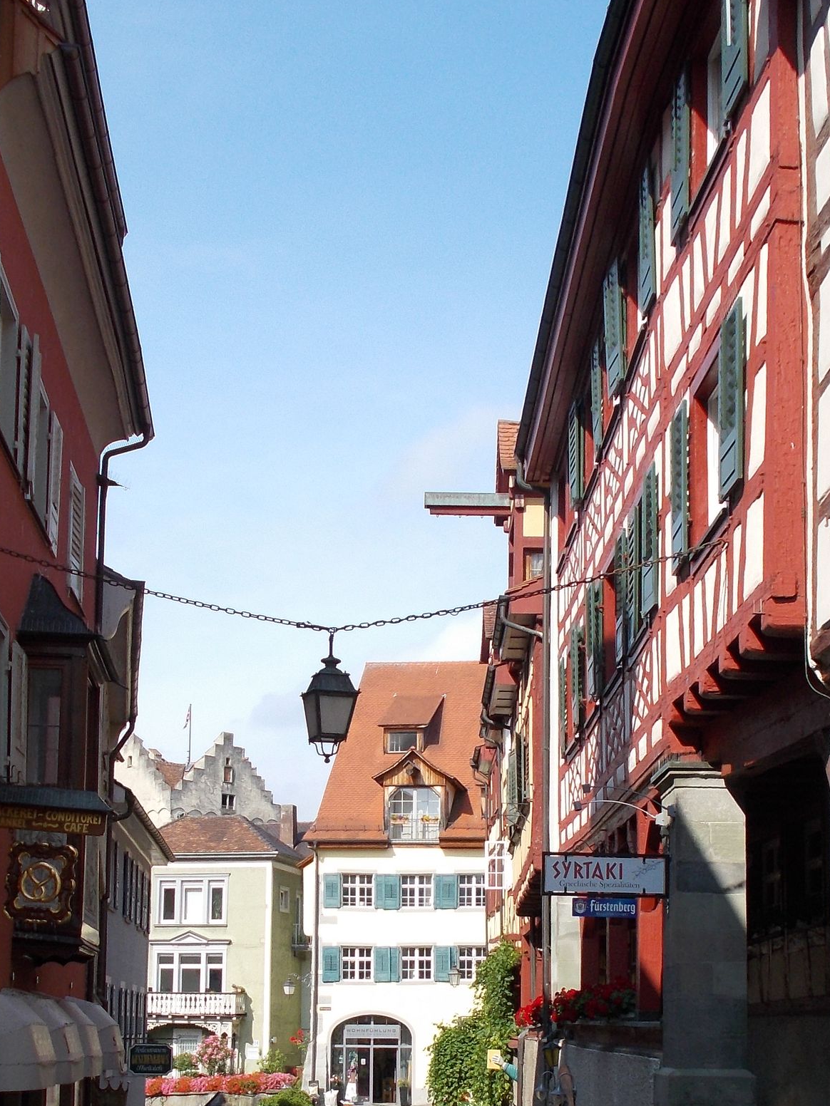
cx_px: 416
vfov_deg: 32.7
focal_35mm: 58
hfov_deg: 25.2
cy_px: 811
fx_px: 1854
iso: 80
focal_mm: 5.3
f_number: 8.6
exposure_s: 1/100
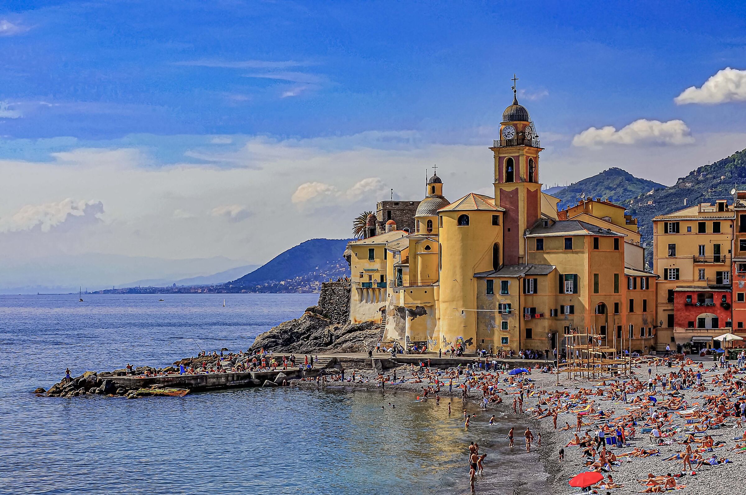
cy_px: 248
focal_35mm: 66
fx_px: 1366
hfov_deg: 30.5
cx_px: 373
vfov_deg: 20.6
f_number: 16
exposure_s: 1/125
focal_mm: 44
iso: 200
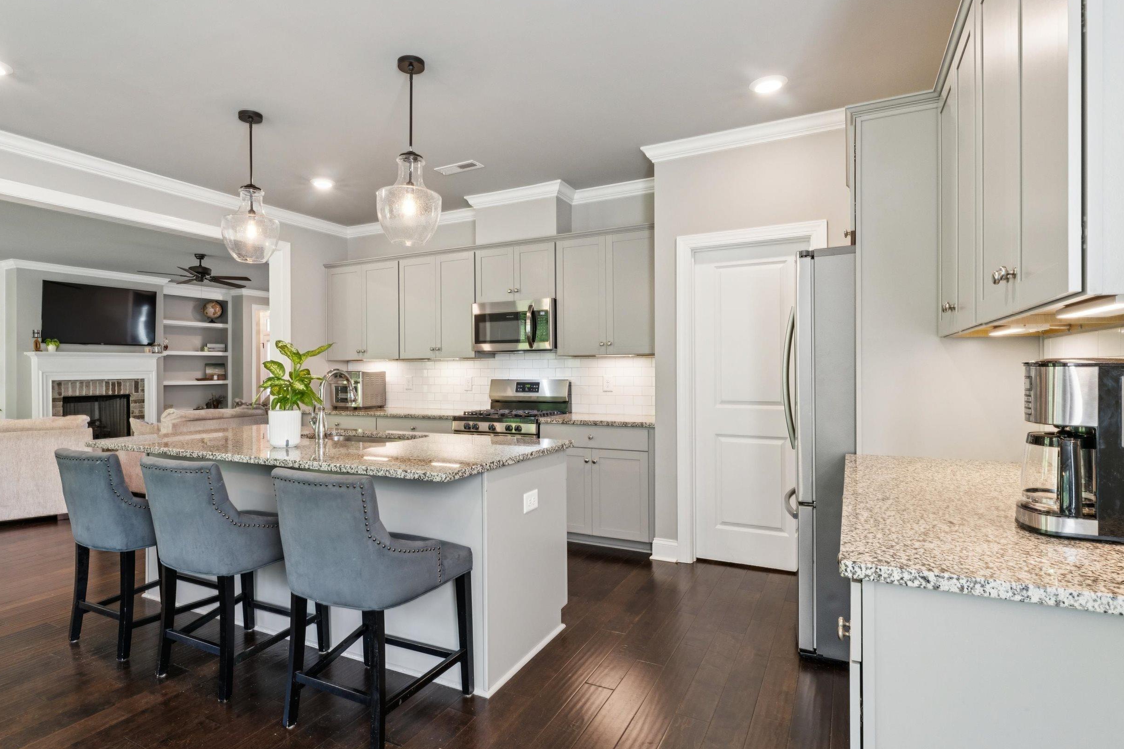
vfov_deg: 64.6
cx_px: 532
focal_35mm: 19
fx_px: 593
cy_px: 367
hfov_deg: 86.8
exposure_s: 1/5
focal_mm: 15
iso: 400
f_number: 13
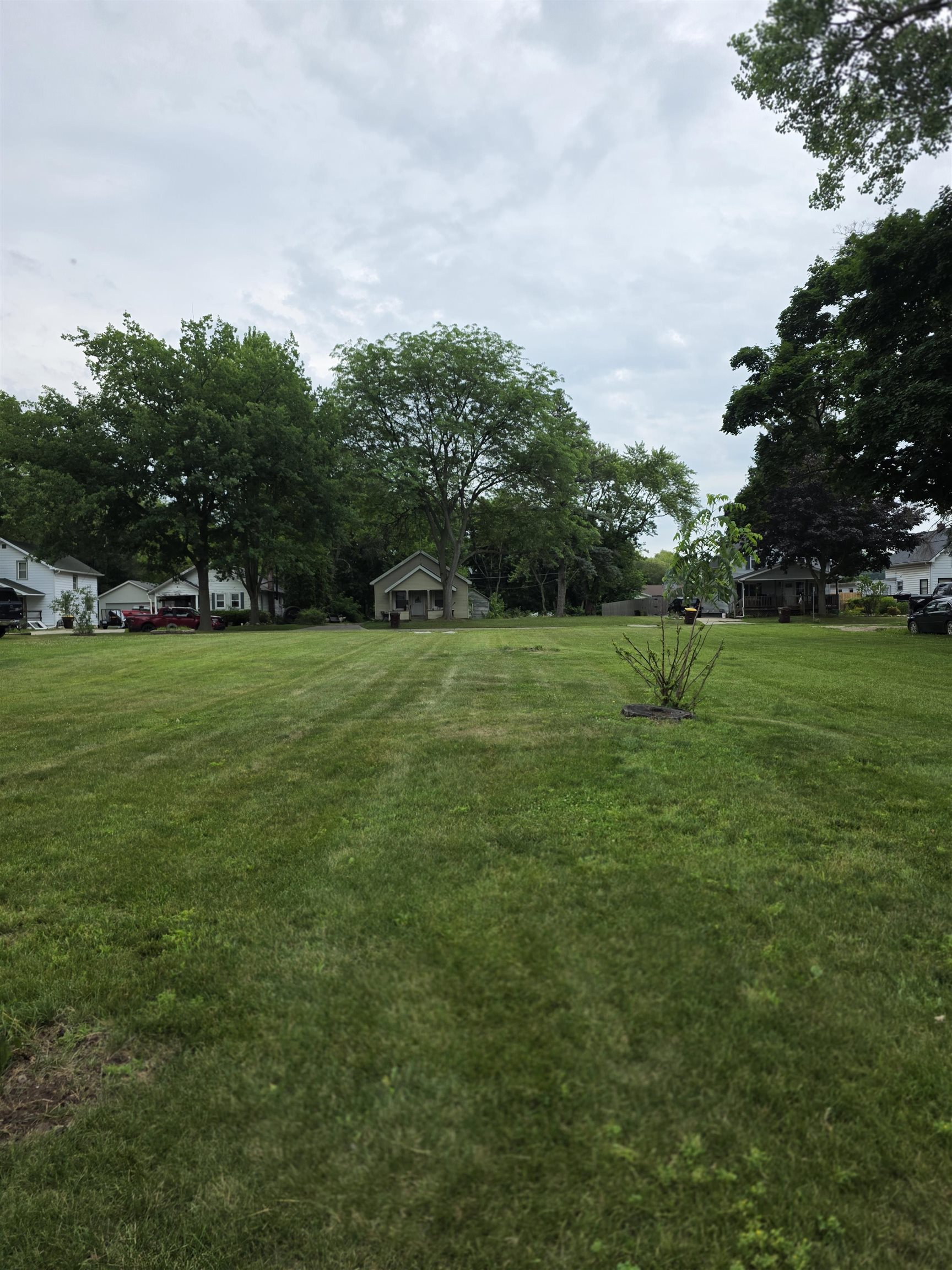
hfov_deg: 58.9
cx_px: 476
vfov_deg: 73.9
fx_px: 843
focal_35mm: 23
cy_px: 635
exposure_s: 1/1418
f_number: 1.7
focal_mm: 6.3
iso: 80
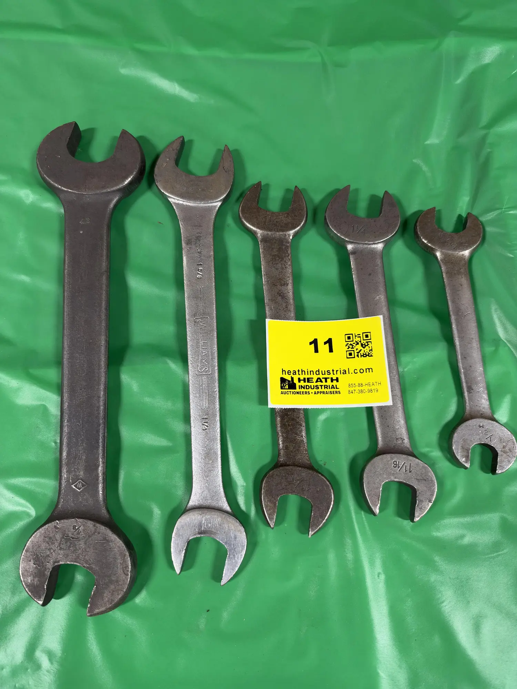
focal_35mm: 24
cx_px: 258
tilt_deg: -76.3
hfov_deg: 56.8
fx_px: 478
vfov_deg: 71.6
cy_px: 344
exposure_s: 1/120
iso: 200
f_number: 1.48
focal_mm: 6.93
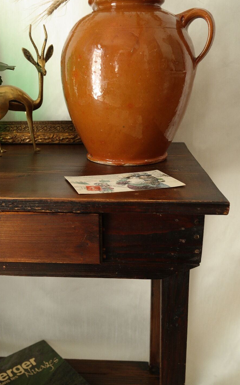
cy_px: 214
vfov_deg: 52.6
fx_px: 387
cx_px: 96
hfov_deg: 34.3
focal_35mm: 37
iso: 400
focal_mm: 20
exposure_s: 1/30
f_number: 5.6
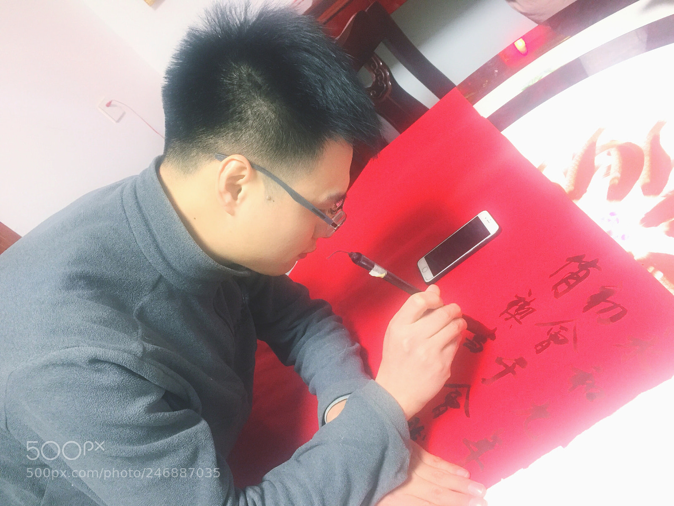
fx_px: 565
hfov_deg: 61.7
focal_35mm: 29
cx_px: 337
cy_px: 253
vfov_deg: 48.2
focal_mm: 4.15
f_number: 2.2
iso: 200
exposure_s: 1/33
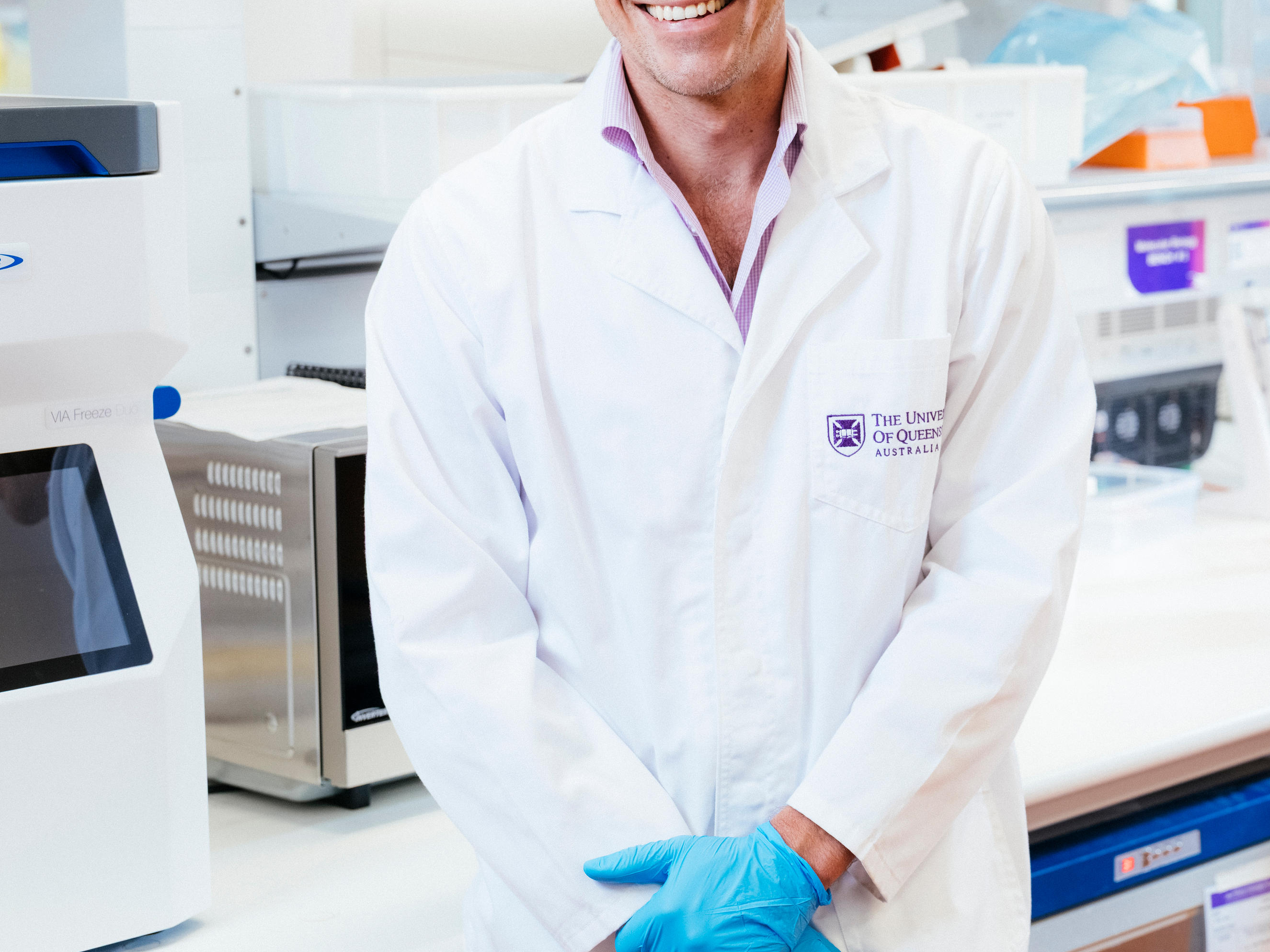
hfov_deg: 22.9
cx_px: 1175
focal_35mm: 83
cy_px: 368
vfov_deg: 17.7
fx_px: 3044
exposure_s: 1/125
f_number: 4
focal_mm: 55
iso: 640
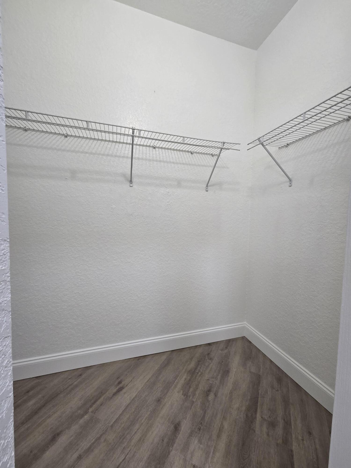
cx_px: 176
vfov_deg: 106.2
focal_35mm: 13
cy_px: 234
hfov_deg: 89.9
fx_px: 176
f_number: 2.2
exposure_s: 1/60
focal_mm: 2.2
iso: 125
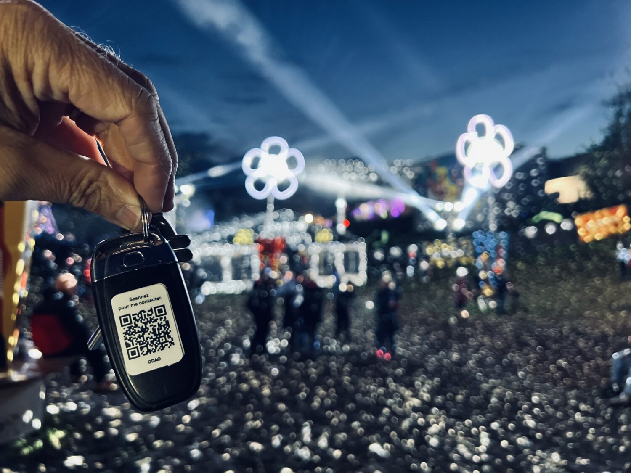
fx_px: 474
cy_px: 236
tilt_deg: -1.5
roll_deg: -0.1
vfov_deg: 53.1
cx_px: 316
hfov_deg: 67.3
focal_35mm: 26
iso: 640
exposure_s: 1/39
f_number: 1.5
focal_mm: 5.7
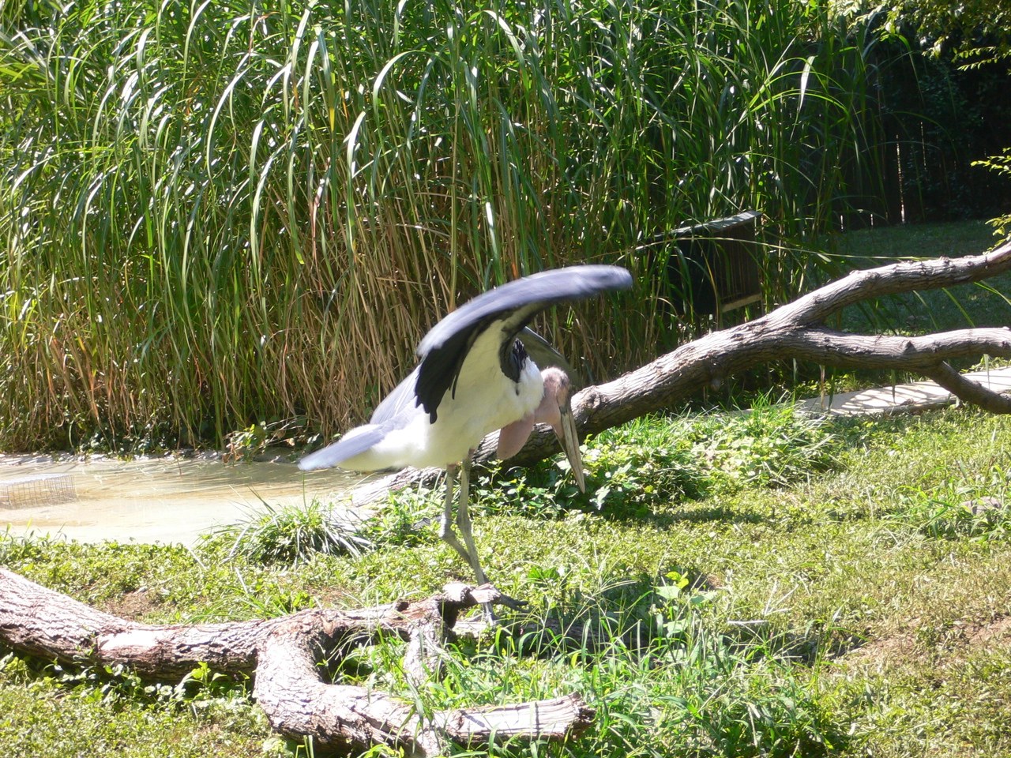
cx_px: 506
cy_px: 379
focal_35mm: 105
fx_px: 3067
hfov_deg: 18.7
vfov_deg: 14.1
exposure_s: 1/125
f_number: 5
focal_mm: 17.4
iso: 100
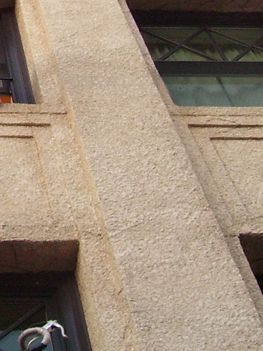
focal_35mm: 109
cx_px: -101
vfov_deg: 17.8
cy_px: 41
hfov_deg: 13.0
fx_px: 1104
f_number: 2.7
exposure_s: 1/30
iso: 160
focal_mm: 5.6
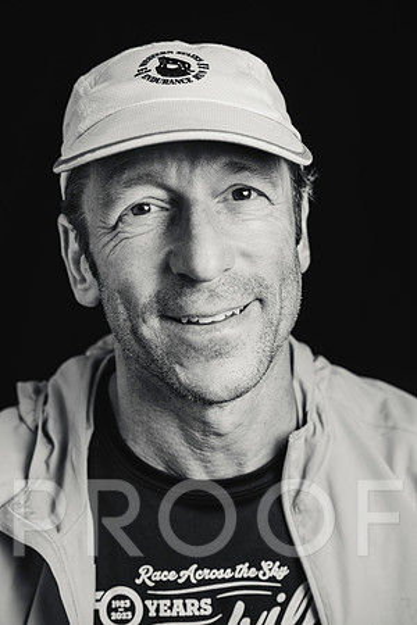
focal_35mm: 70
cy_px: 312
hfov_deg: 19.5
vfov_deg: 28.8
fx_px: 1216
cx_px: 208
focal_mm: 70
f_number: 5
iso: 100
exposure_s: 1/50
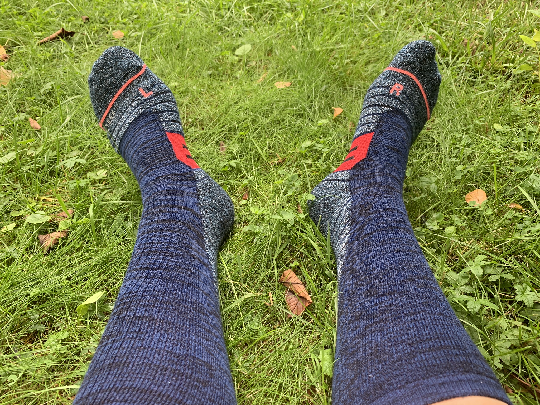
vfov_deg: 53.1
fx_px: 406
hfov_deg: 67.3
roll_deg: -1.6
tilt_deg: -41.8
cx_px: 270
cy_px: 202
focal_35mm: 26
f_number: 1.8
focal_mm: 4.25
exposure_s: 1/98
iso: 100
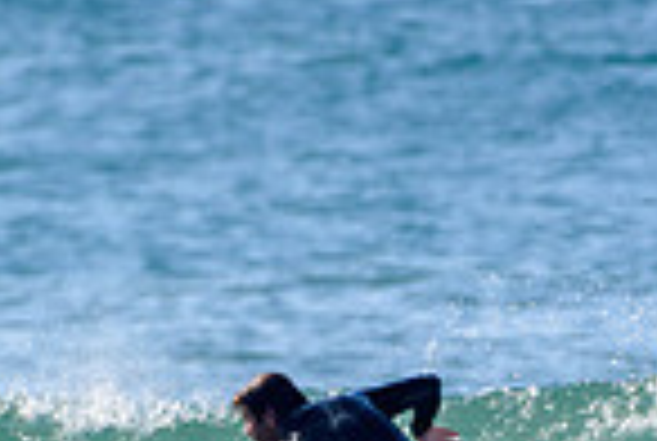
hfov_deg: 0.7
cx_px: 4
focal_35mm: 2976
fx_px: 54422
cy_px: 812
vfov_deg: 0.5
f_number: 5.6
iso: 320
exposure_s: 1/2000
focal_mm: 500
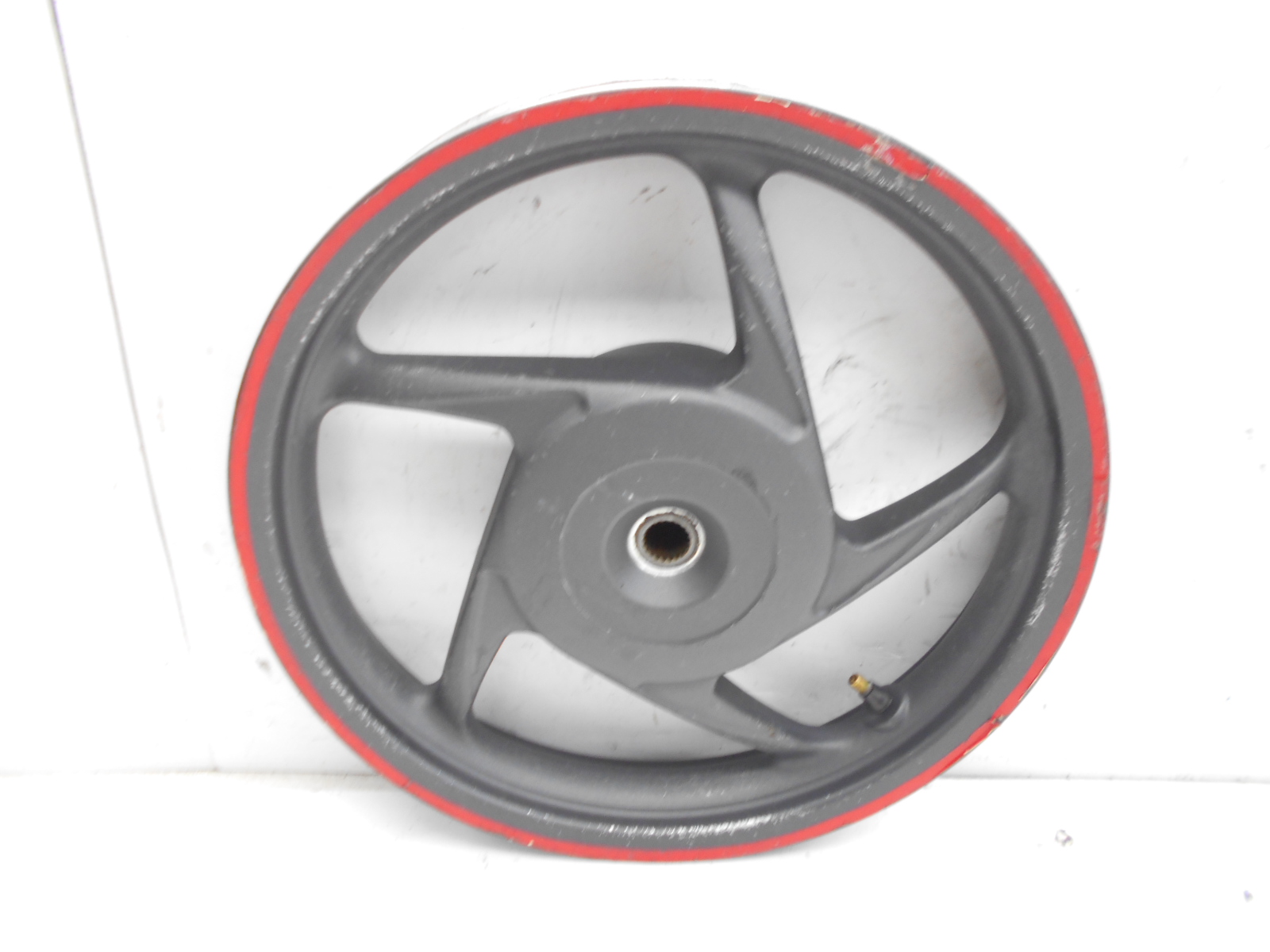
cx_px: 635
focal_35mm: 26
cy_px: 476
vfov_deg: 53.1
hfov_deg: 67.3
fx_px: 954
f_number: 3.2
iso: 200
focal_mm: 4.6
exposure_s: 1/30
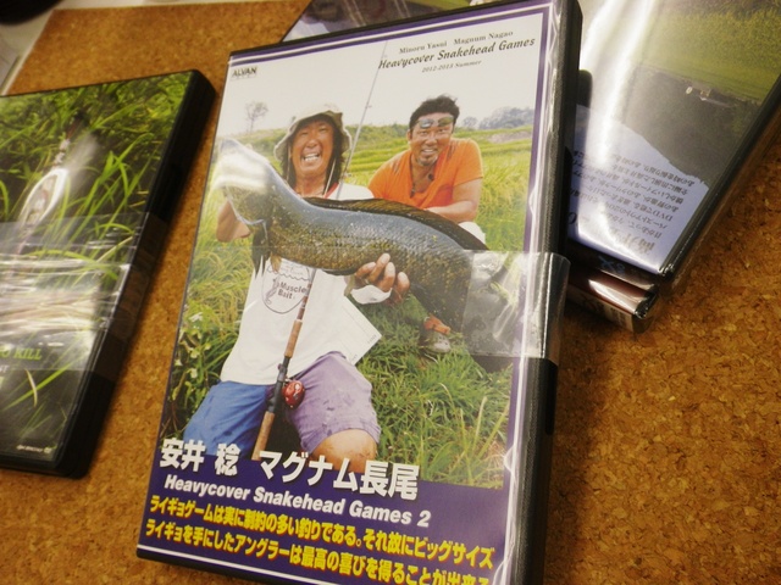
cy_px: 292
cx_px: 390
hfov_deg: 54.0
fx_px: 767
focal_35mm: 34
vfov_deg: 41.8
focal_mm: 6.1
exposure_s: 1/60
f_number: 3.8
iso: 160
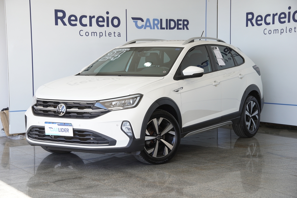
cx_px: 148
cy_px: 99
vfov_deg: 19.3
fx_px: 582
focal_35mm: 70
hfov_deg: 28.6
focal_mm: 47
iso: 125
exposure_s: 1/125
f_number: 4
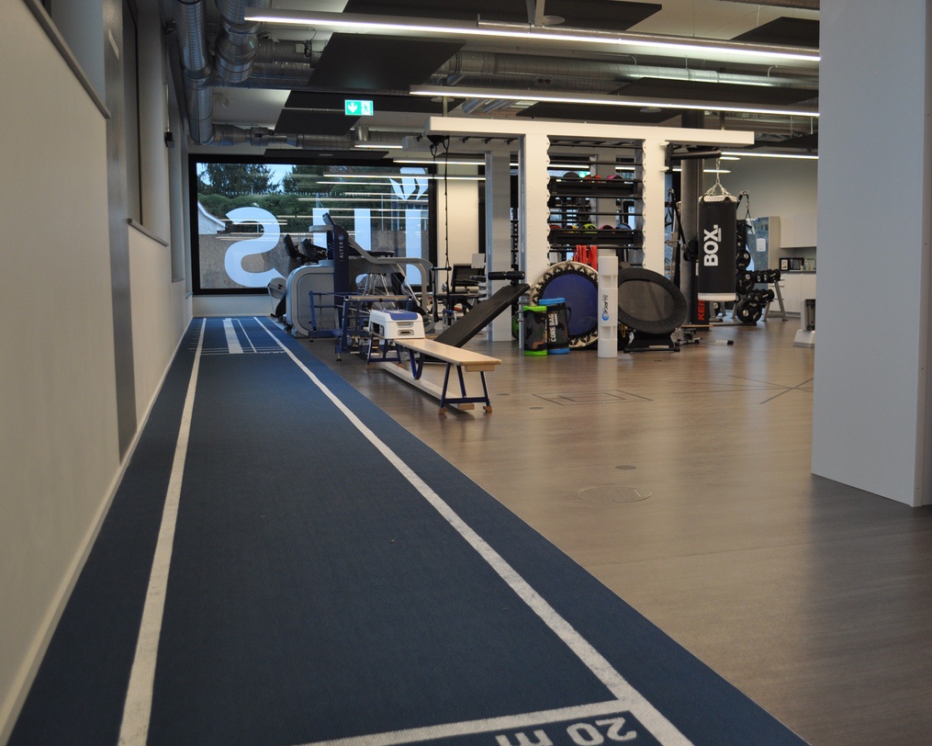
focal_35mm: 36
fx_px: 993
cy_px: 367
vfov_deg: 41.2
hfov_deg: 50.2
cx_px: 522
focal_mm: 20
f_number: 4
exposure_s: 1/60
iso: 450
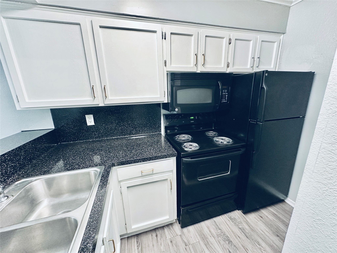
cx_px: 168
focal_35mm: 14
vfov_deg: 85.7
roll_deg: +1.9
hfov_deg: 102.1
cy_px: 126
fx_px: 136
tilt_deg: -14.3
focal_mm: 2.22
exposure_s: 1/60
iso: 250
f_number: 2.2
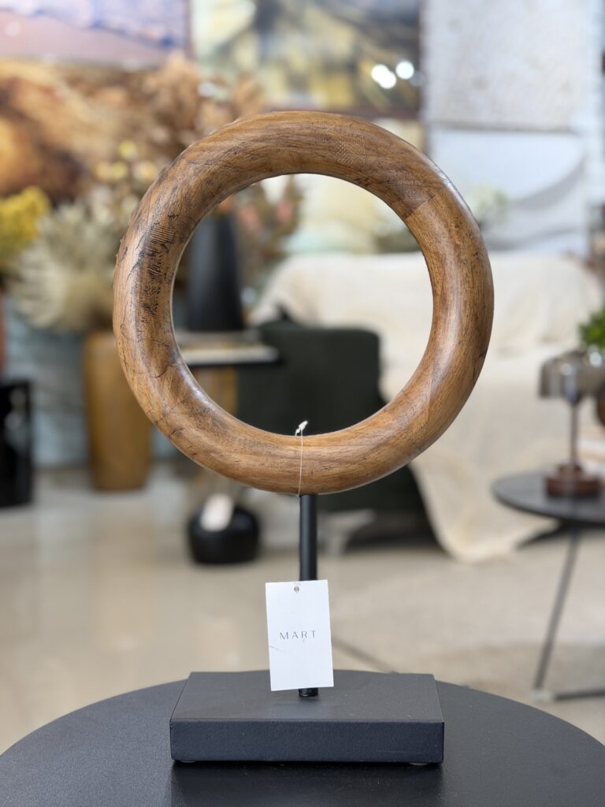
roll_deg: -0.1
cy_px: 404
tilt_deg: -5.7
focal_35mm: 48
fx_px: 1119
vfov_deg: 39.7
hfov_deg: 30.3
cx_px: 302
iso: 200
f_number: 1.78
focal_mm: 6.76
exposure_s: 1/60
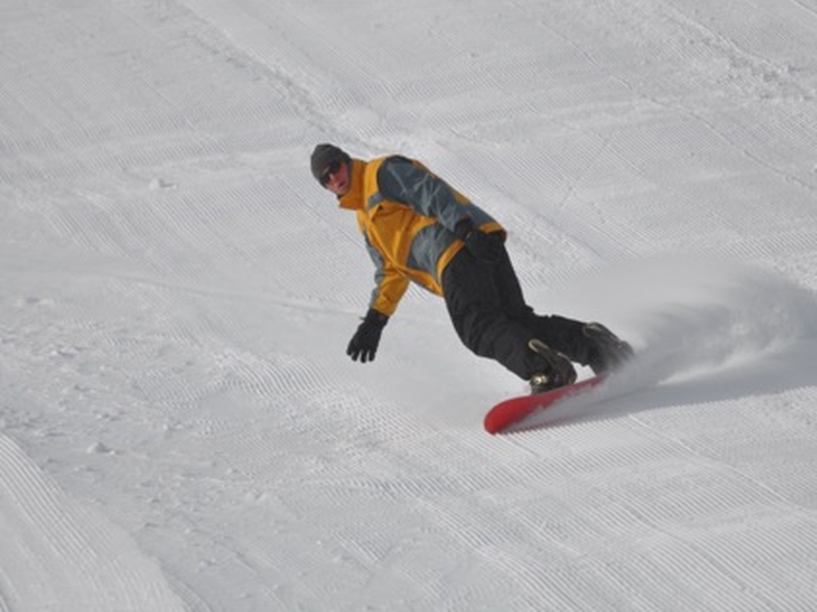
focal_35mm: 491
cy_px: 306
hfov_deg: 4.0
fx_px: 11585
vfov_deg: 3.0
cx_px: 448
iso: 220
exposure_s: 1/2000
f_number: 5.6
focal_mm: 300
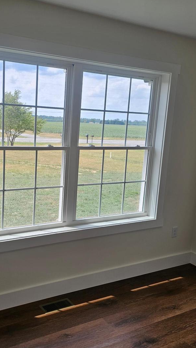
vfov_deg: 58.0
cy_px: 172
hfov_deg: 34.1
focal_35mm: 34
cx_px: 56
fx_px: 314
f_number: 1.7
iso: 10
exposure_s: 1/130
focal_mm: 6.3
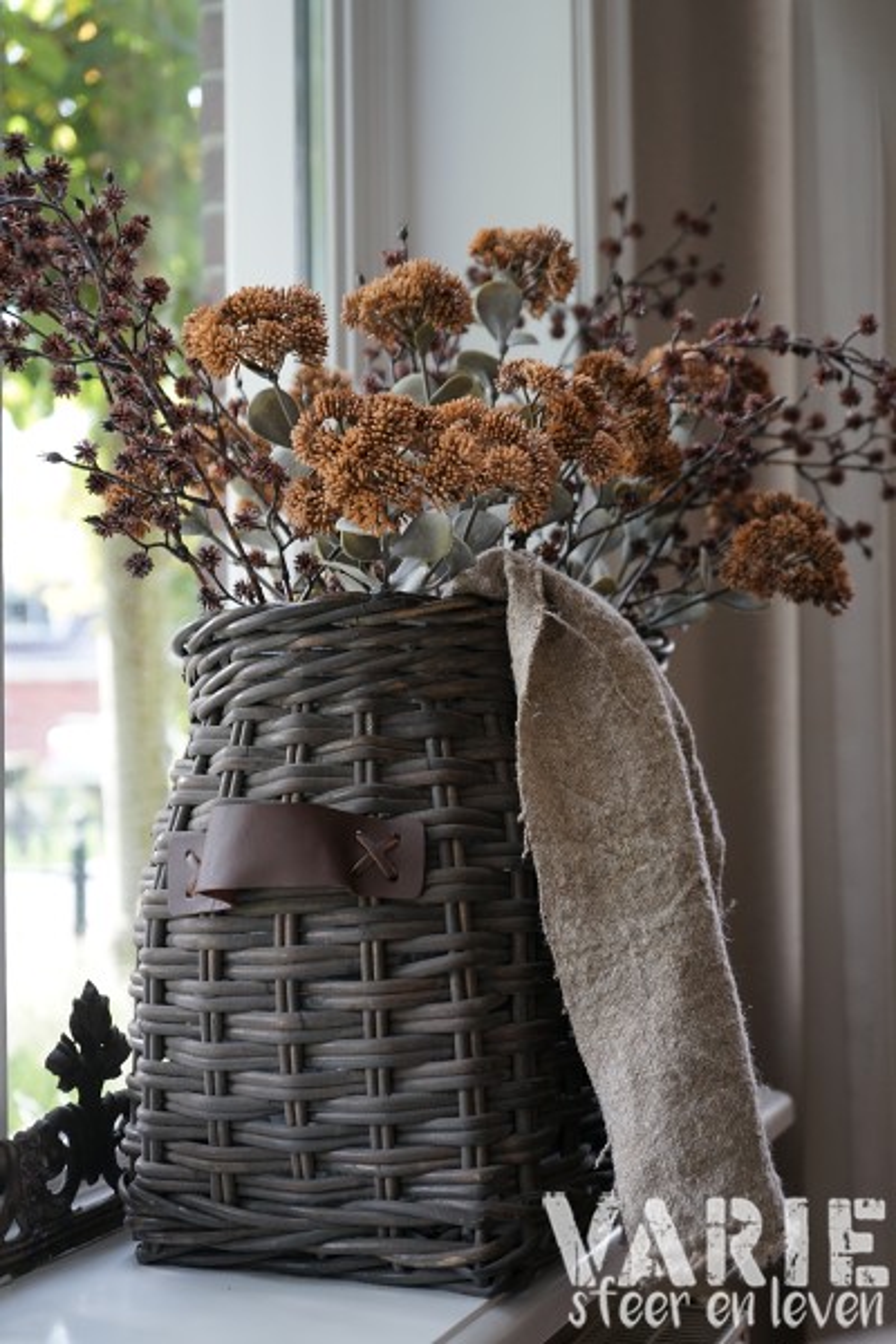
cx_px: 448
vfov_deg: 39.6
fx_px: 1867
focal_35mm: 50
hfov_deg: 27.0
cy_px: 672
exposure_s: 1/60
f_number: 4.5
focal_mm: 50
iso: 400
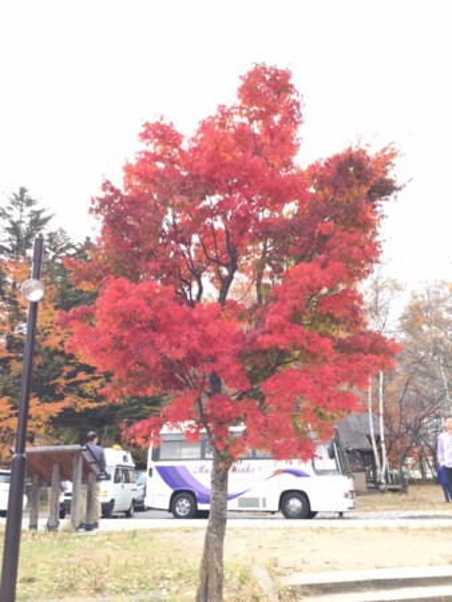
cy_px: 301
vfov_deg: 58.3
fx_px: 539
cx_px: 226
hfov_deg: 45.5
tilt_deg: +15.6
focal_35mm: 31
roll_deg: +1.6
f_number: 2.4
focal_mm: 3.3
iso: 32
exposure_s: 1/60
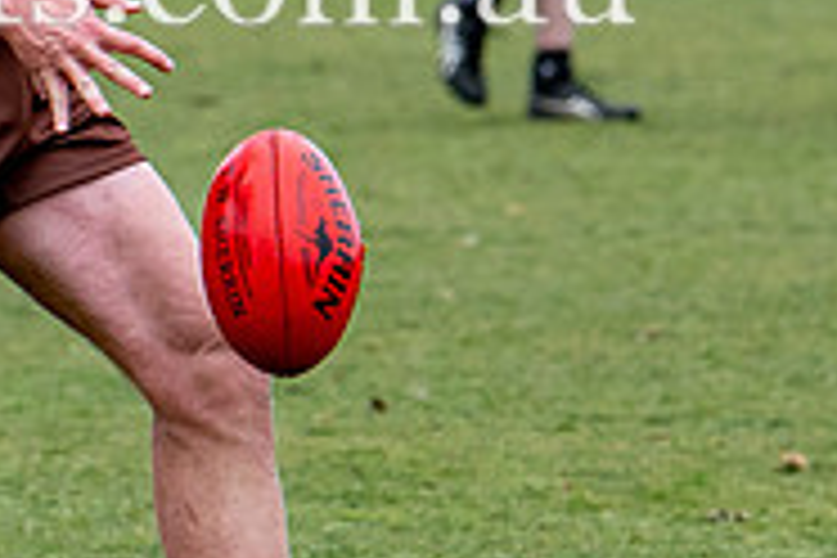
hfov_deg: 1.6
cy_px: 40
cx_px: -179
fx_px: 29362
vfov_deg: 1.1
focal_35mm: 1263
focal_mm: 145
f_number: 4
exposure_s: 1/800
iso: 500
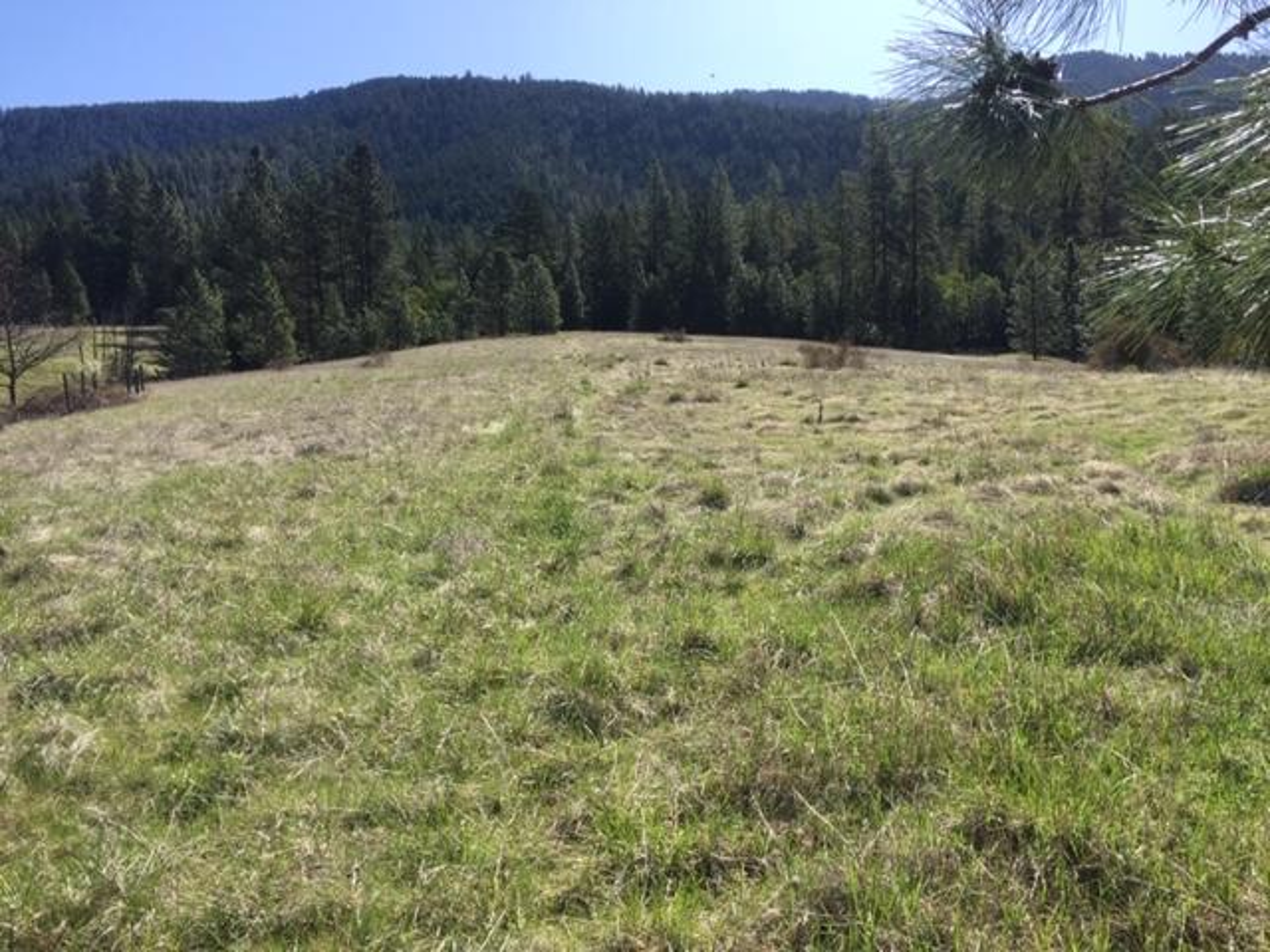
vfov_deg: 48.2
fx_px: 1064
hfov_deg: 61.7
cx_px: 635
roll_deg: +1.9
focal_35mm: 29
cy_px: 476
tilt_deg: +0.5
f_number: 2.2
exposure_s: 1/1130
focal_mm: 4.15
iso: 32
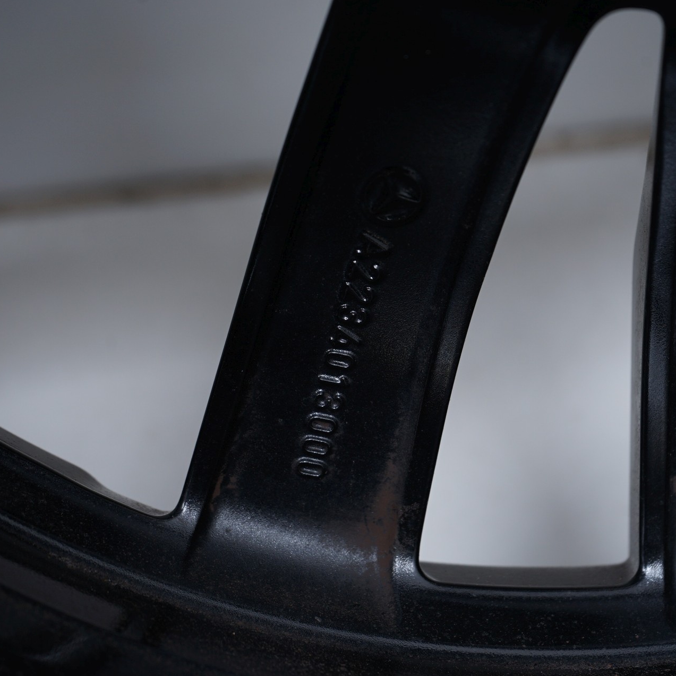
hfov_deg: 21.1
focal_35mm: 82
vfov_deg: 21.1
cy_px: 337
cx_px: 377
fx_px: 1812
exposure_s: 1/125
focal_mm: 64
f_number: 7.1
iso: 250
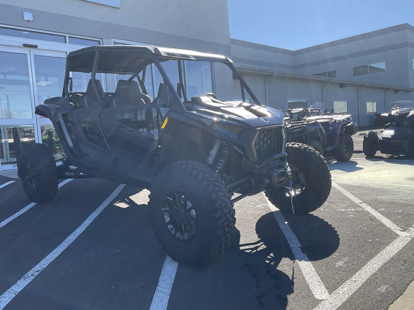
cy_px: 155
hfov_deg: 61.7
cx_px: 207
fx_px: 347
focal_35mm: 29
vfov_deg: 48.2
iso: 16
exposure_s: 1/749
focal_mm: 3
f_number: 1.8
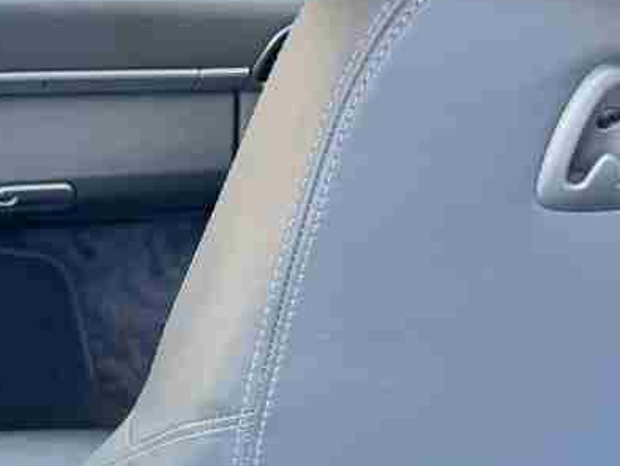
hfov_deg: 20.0
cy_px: 501
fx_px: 1577
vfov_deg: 16.3
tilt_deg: -32.9
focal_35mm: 88
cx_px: -238
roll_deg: -0.5
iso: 160
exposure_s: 1/121
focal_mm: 6.76
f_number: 1.78
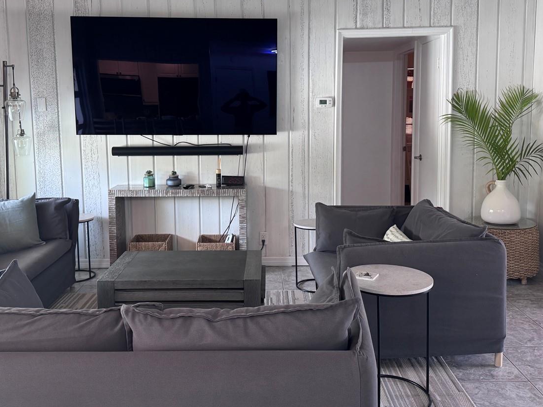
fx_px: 549
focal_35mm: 35
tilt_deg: -6.4
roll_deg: +0.6
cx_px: 260
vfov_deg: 40.5
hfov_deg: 52.6
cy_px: 164
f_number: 1.78
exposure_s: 1/60
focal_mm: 6.76
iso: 160
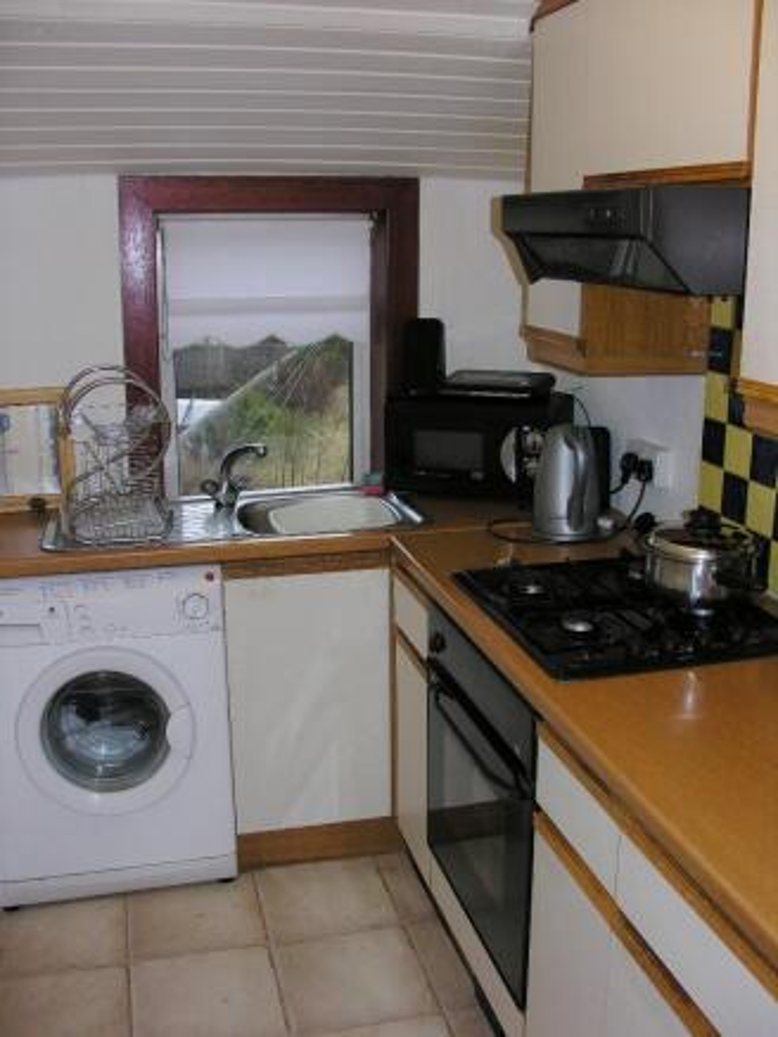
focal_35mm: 35
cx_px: 389
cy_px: 518
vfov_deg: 52.6
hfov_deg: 40.7
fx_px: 1048
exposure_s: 1/60.1
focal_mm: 8.9
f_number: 2.8
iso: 50
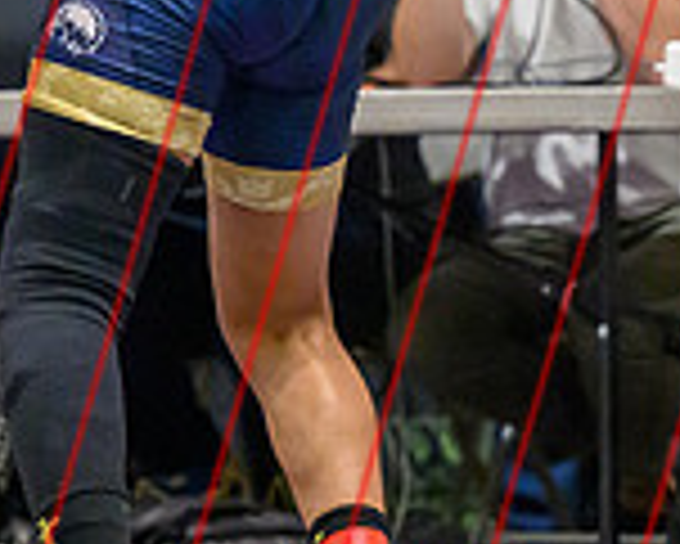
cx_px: 269
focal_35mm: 567
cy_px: -126
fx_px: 11418
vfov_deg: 2.7
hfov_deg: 3.4
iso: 12800
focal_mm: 145
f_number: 2.8
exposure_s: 1/800
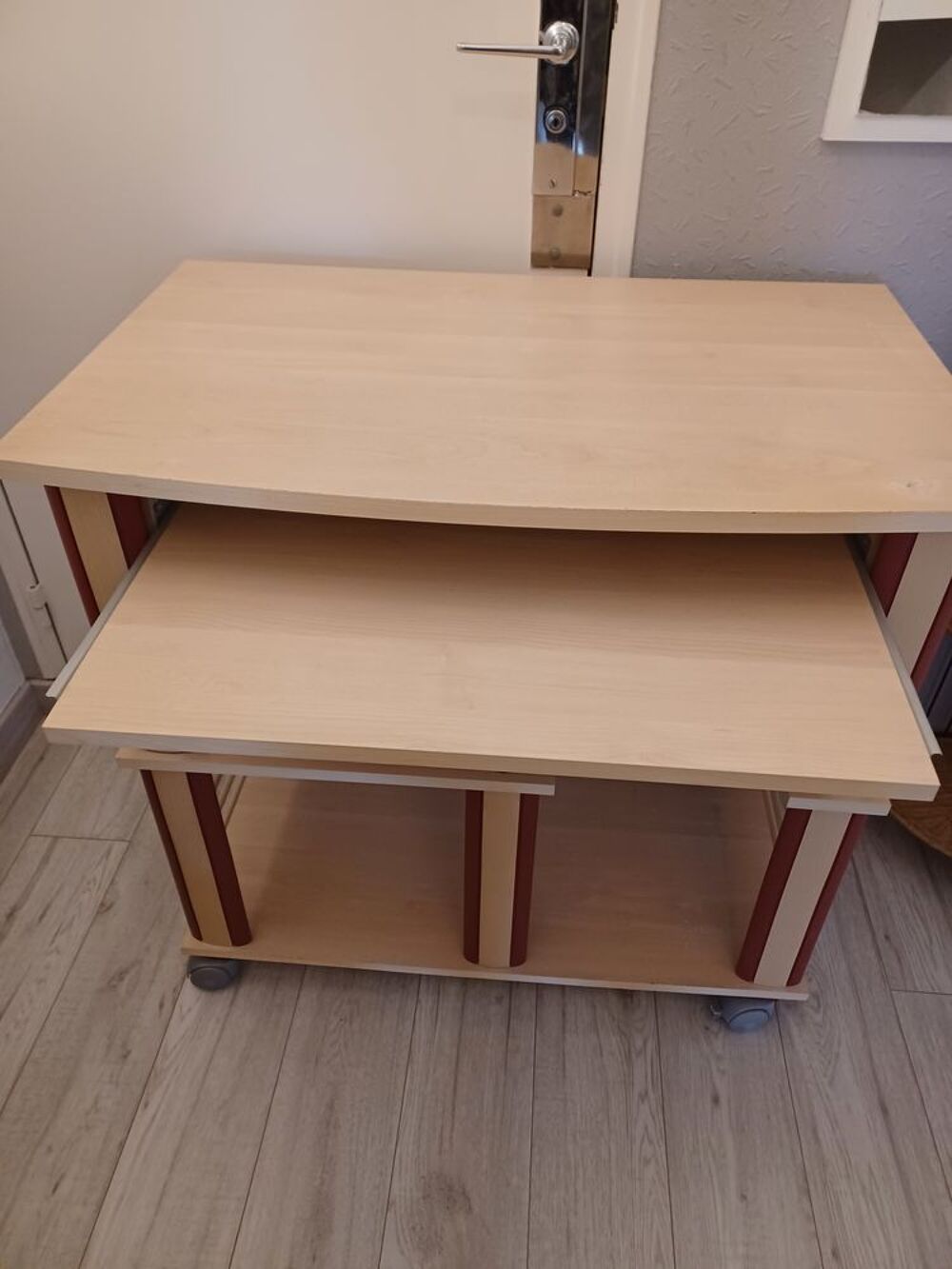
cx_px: 476
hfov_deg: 54.9
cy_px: 634
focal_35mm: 25
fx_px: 917
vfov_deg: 69.4
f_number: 1.8
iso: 640
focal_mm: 4.6
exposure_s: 1/25
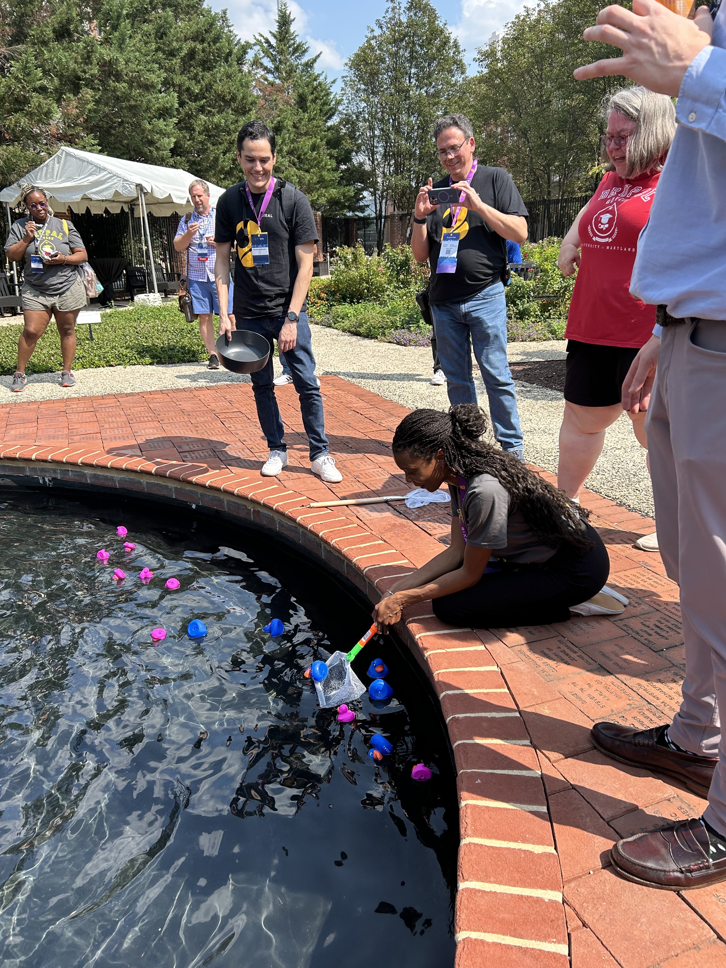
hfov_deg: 53.1
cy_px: 484
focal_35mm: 26
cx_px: 363
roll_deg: +0.8
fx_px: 727
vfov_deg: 67.3
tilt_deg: -19.0
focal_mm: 5.7
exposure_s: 1/1669
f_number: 1.5
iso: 50
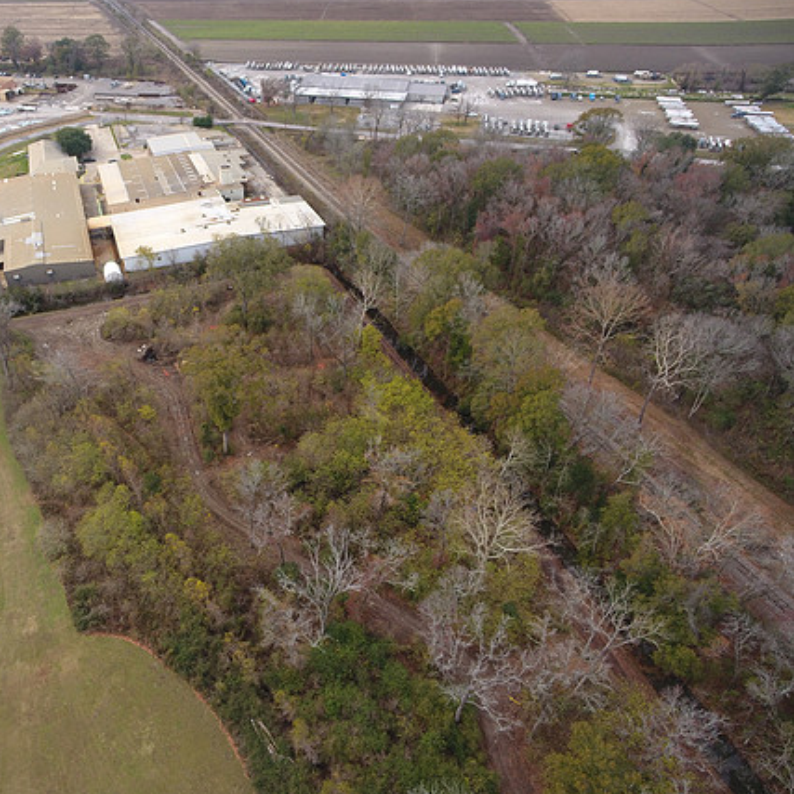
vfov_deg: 65.0
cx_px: 258
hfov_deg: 63.2
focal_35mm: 24
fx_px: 623
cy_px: 393
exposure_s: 1/288
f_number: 2.8
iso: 100
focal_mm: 3.61
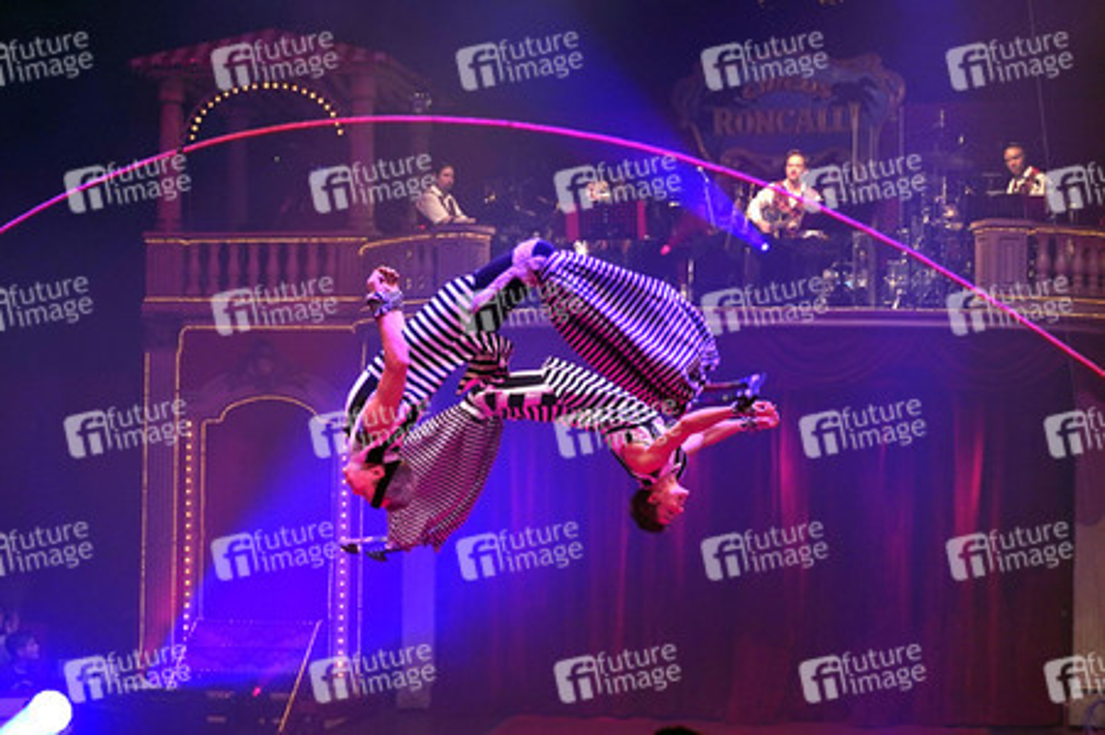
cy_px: 368
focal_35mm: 51
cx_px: 552
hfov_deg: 38.9
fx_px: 1564
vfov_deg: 26.4
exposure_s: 1/500
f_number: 2.8
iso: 1000
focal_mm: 51
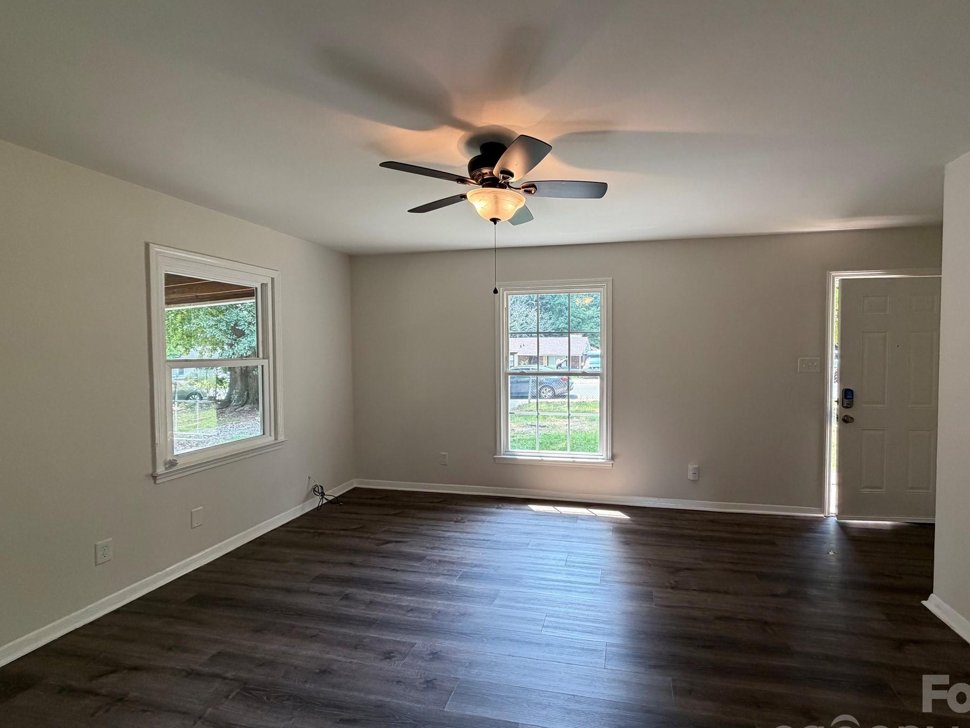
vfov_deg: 78.1
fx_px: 448
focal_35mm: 16
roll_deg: +0.0
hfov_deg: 94.1
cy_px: 365
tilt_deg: -2.3
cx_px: 541
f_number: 2.2
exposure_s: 1/120
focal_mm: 2.22
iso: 200
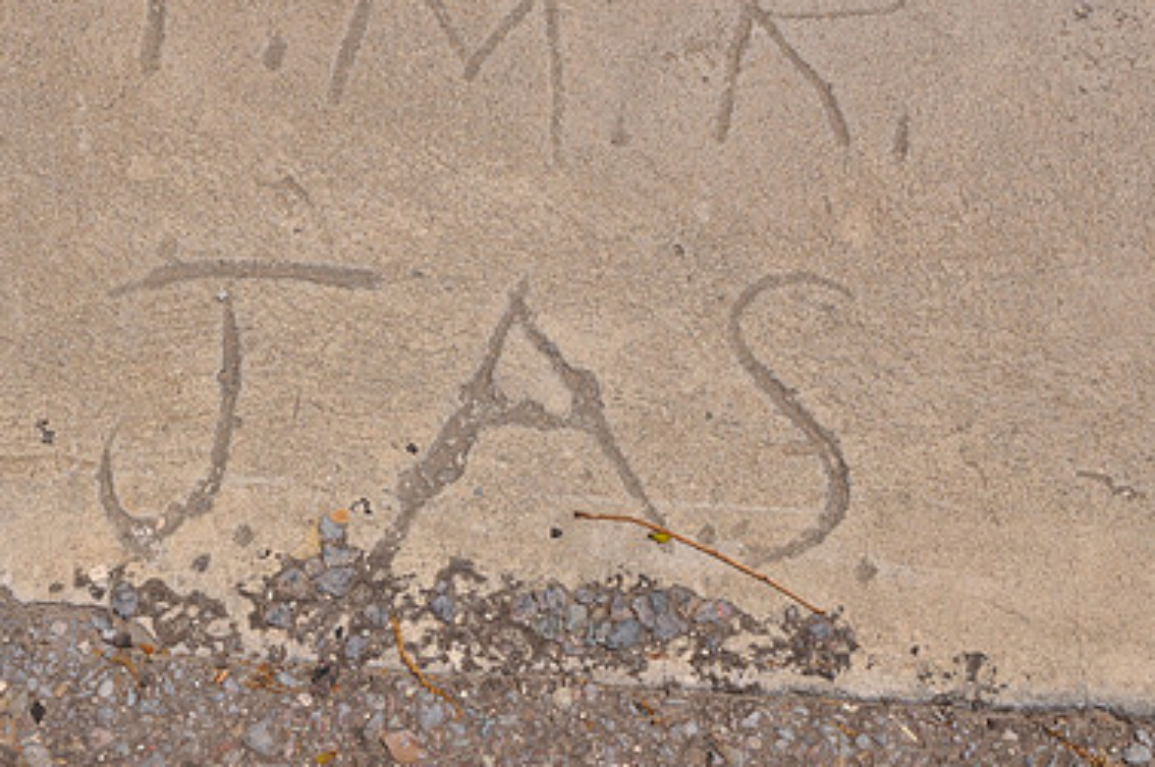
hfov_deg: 22.1
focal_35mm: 92
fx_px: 2948
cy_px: 209
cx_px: 489
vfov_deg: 14.8
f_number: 10
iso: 200
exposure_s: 1/400
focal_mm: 40
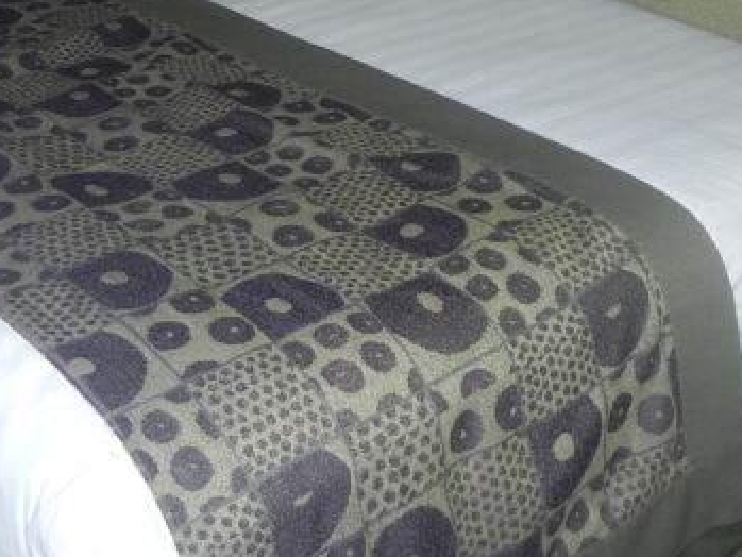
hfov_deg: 29.3
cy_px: -49
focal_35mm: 66
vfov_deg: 21.2
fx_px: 1415
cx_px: 313
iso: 206
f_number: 3.5
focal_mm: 5.4
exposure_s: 1/30
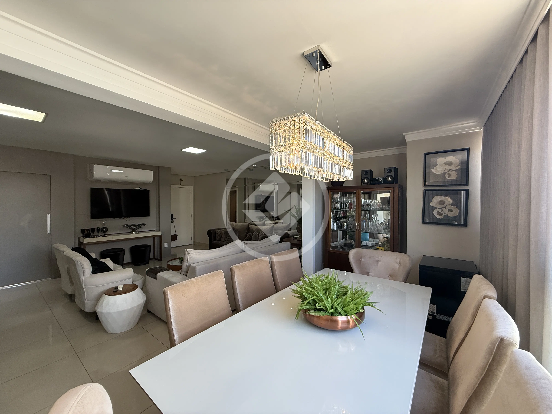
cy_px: 207
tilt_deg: +0.1
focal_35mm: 14
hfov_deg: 102.1
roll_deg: +0.1
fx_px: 223
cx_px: 276
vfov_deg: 85.7
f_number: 2.2
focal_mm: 2.22
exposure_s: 1/99
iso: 125
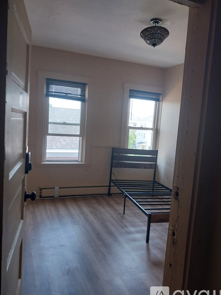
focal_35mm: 28
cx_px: 108
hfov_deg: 49.7
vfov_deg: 63.5
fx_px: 238
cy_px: 147
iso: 50
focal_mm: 4
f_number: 1.8
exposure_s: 1/60
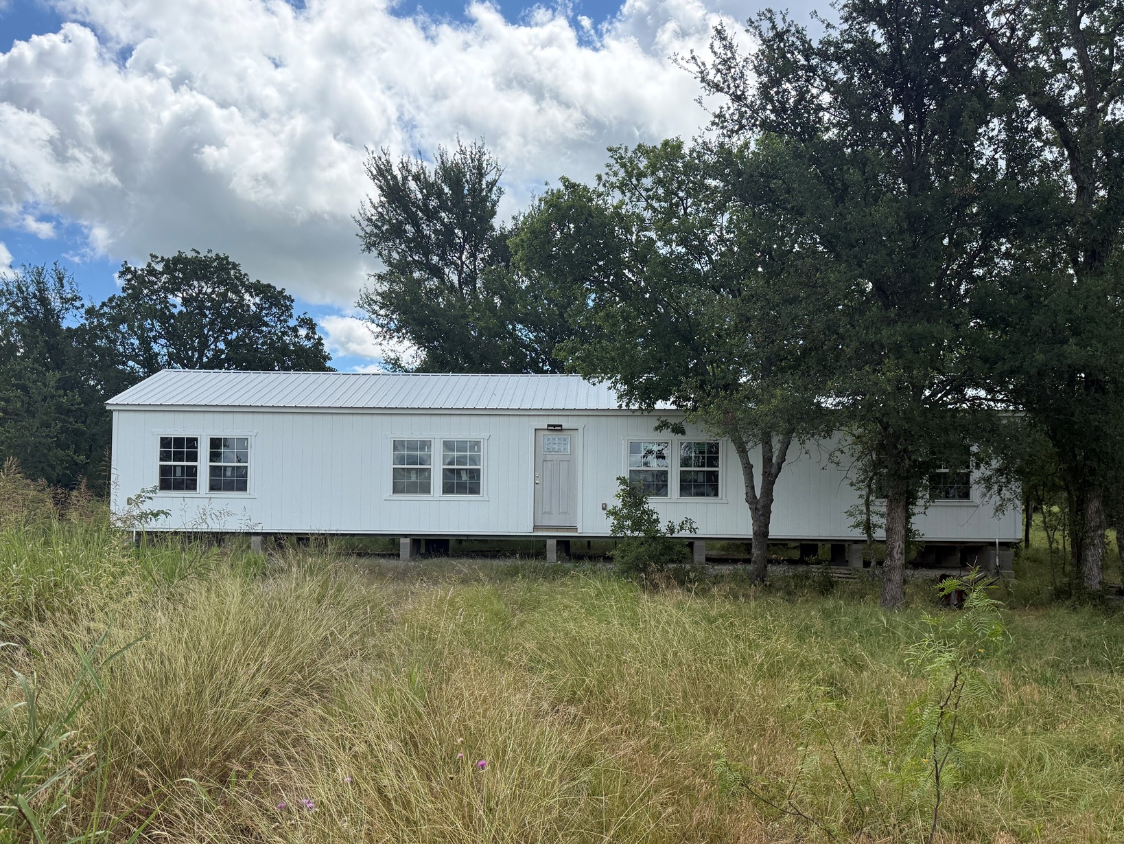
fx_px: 974
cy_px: 496
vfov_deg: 46.6
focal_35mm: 30
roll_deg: -0.6
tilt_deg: +2.1
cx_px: 563
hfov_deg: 60.0
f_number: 1.78
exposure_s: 1/4673
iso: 100
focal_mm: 6.76
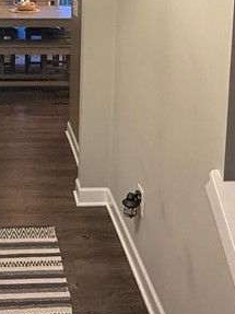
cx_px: 24
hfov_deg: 28.0
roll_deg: -0.2
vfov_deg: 34.8
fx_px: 453
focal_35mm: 50
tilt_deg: -5.1
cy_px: 3
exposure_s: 1/60
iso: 320
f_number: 2.2
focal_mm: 2.22
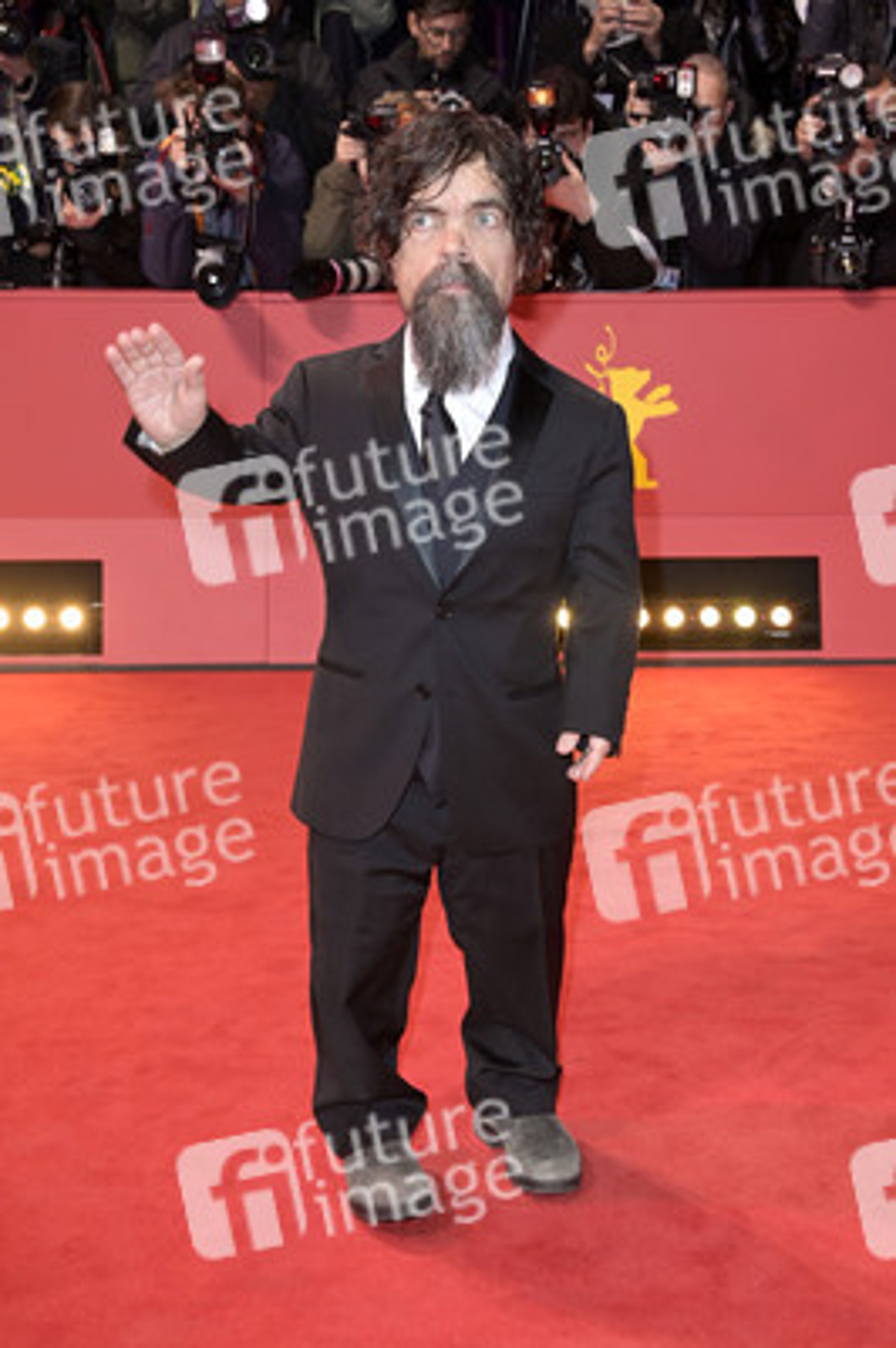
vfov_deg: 41.1
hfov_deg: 28.0
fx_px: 1795
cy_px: 674
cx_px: 448
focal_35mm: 48
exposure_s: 1/125
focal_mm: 48
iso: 1000
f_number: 5.6
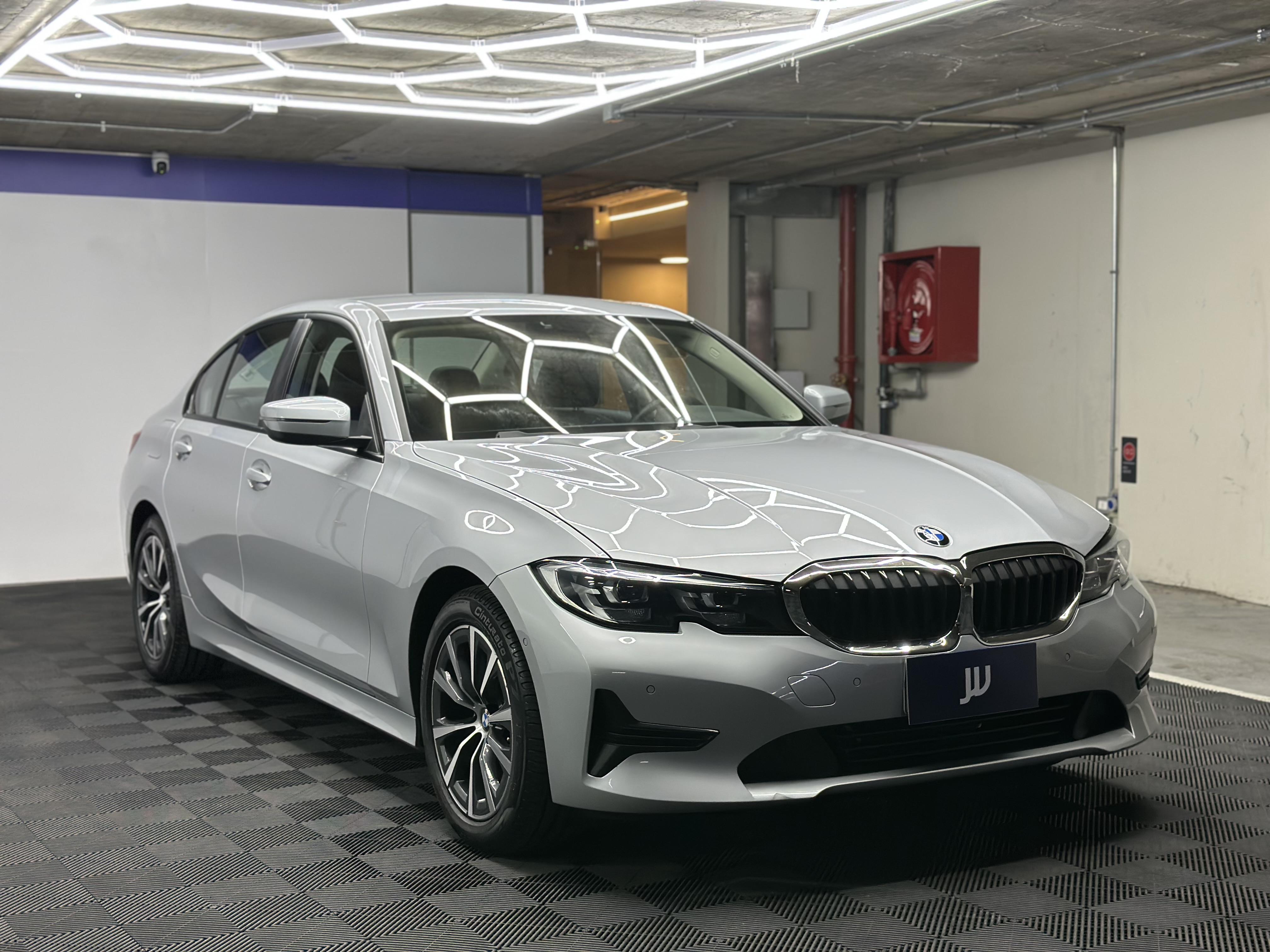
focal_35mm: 48
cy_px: 476
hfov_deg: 39.7
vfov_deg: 30.3
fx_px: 1761
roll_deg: +0.7
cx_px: 635
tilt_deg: -3.7
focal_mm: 6.86
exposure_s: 1/100
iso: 100
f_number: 1.78
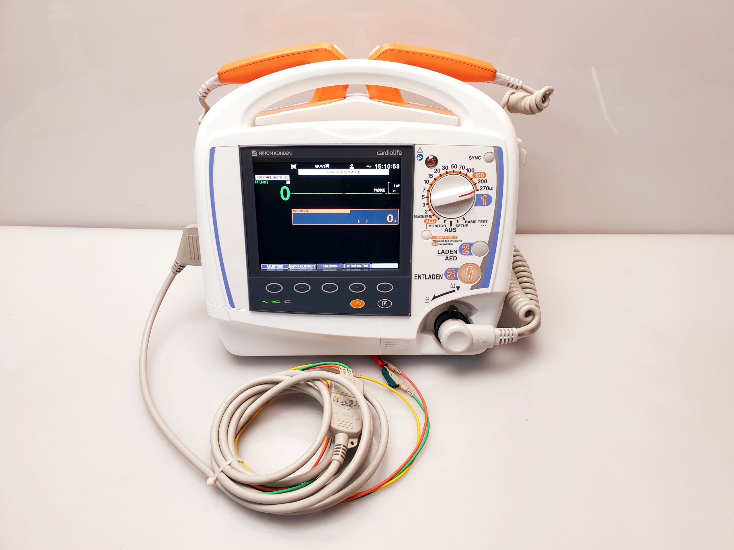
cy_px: 275
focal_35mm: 26
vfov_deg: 53.1
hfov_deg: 67.3
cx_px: 367
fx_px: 551
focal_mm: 4.3
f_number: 2.4
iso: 50
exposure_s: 1/50
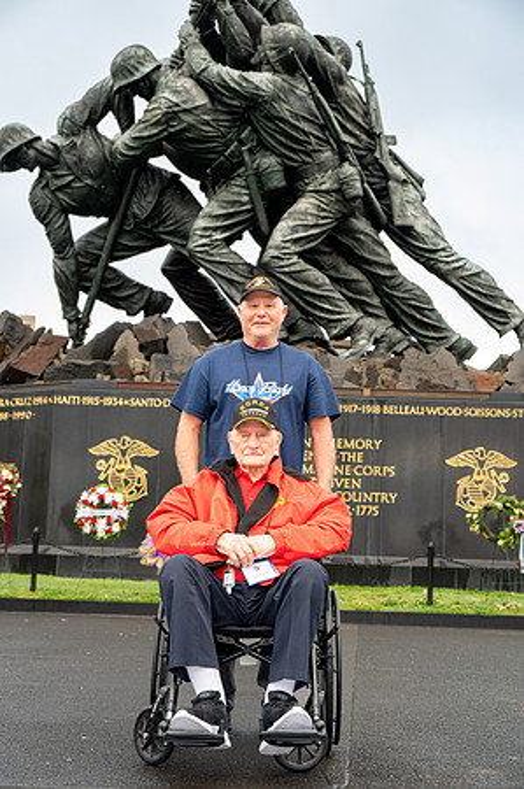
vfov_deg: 36.9
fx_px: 1182
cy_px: 394
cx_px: 262
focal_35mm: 54
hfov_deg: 25.0
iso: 400
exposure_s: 1/100
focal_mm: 54
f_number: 6.3
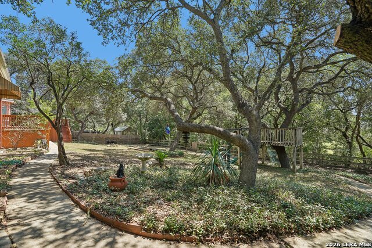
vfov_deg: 73.8
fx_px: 165
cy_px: 124
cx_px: 186
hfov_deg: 96.7
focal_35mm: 16
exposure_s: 1/60
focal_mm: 16
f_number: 8
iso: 200
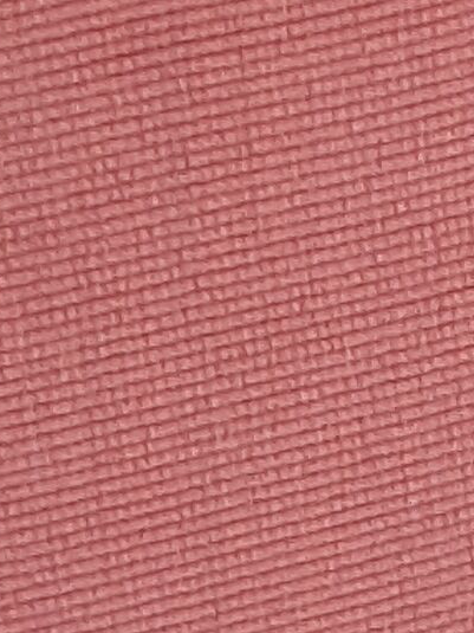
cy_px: 388
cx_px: 578
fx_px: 3580
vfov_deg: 10.1
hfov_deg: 7.5
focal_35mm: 196
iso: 100
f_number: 1.7
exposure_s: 1/60
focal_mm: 3.93
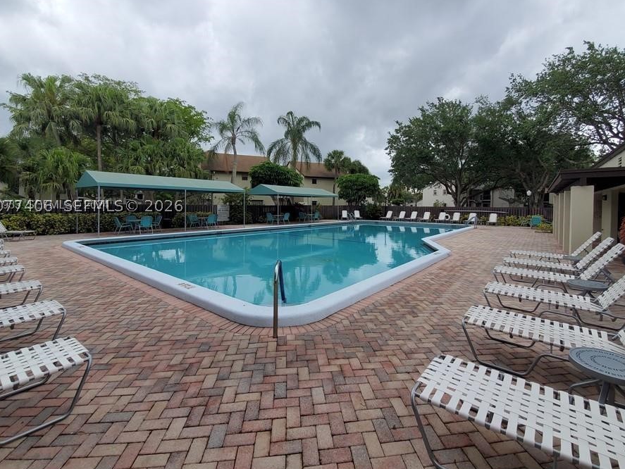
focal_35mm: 15
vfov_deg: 81.4
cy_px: 206
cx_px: 321
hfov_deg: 98.1
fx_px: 271
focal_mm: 1.8
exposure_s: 1/217
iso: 50
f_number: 2.2
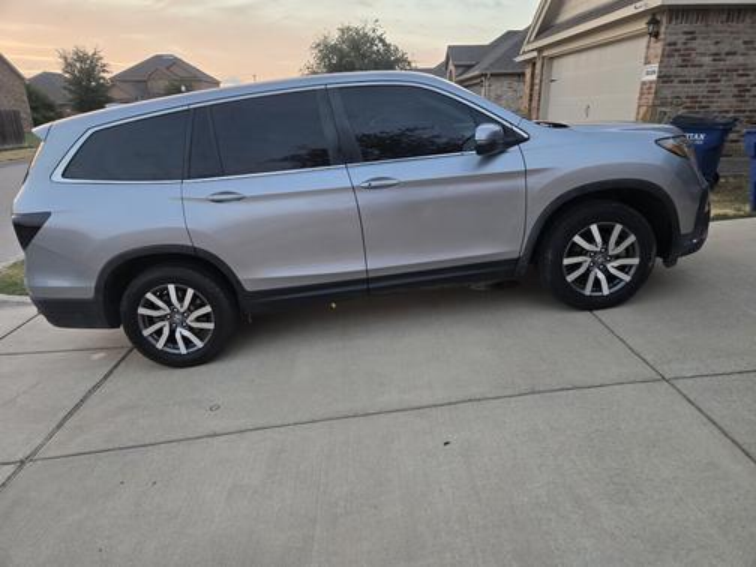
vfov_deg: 58.9
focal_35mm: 23
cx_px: 378
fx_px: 502
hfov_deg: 73.9
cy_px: 284
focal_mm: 5.4
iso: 200
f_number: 1.8
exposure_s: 1/120
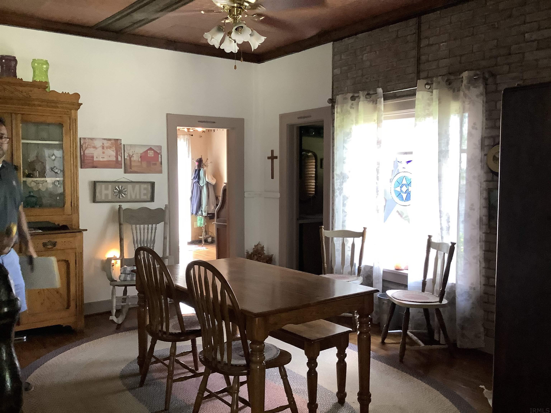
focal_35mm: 31
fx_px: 493
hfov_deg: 58.4
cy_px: 206
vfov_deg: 45.4
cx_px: 276
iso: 200
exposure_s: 1/60
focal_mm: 3.3
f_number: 2.4
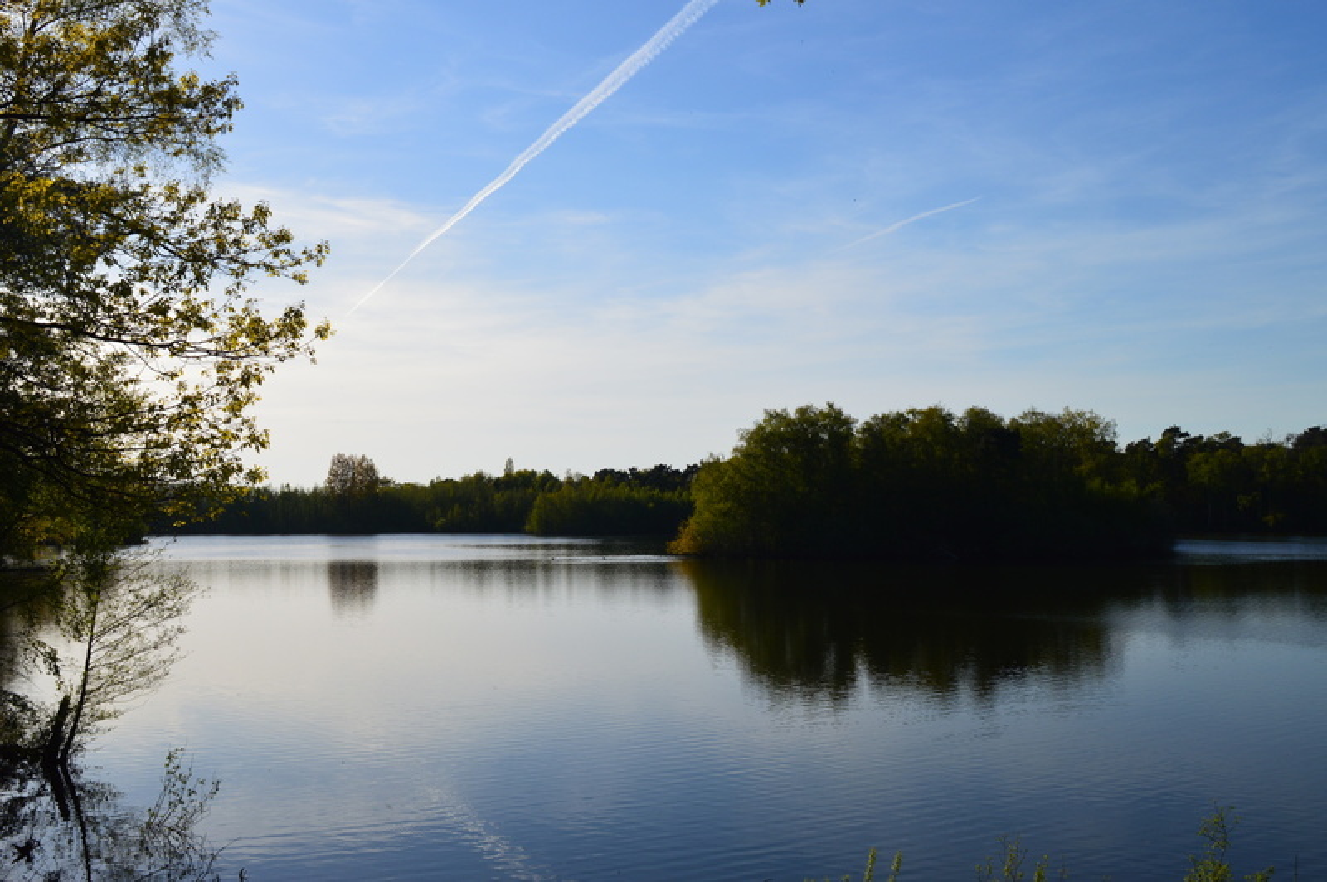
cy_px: 441
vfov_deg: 36.8
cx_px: 664
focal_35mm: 36
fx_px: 1326
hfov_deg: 53.2
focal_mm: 24
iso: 160
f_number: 11
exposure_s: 1/500
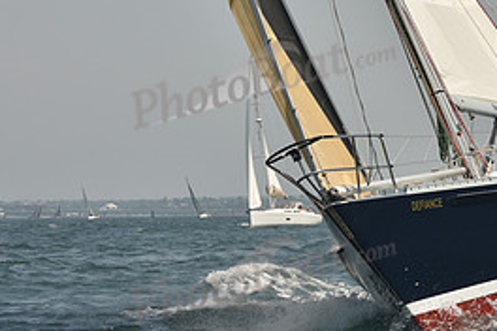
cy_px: 151
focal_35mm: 220
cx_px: 495
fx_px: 3037
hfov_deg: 9.3
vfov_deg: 6.2
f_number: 7.1
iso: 250
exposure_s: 1/640
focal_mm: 100
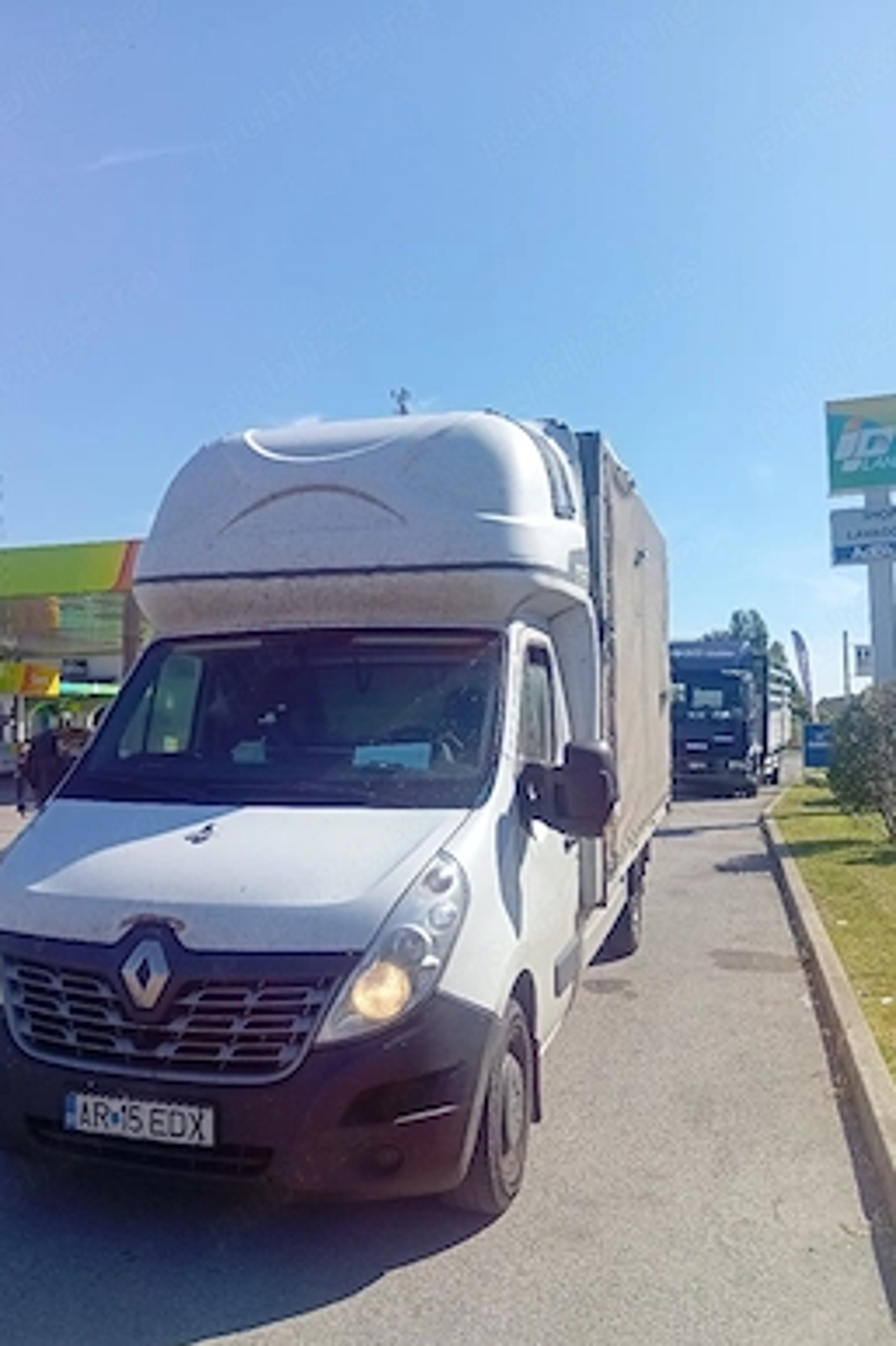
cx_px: 387
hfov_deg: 44.8
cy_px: 659
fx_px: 1084
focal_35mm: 29
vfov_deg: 63.7
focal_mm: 3.84
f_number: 1.8
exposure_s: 1/1429
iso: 50
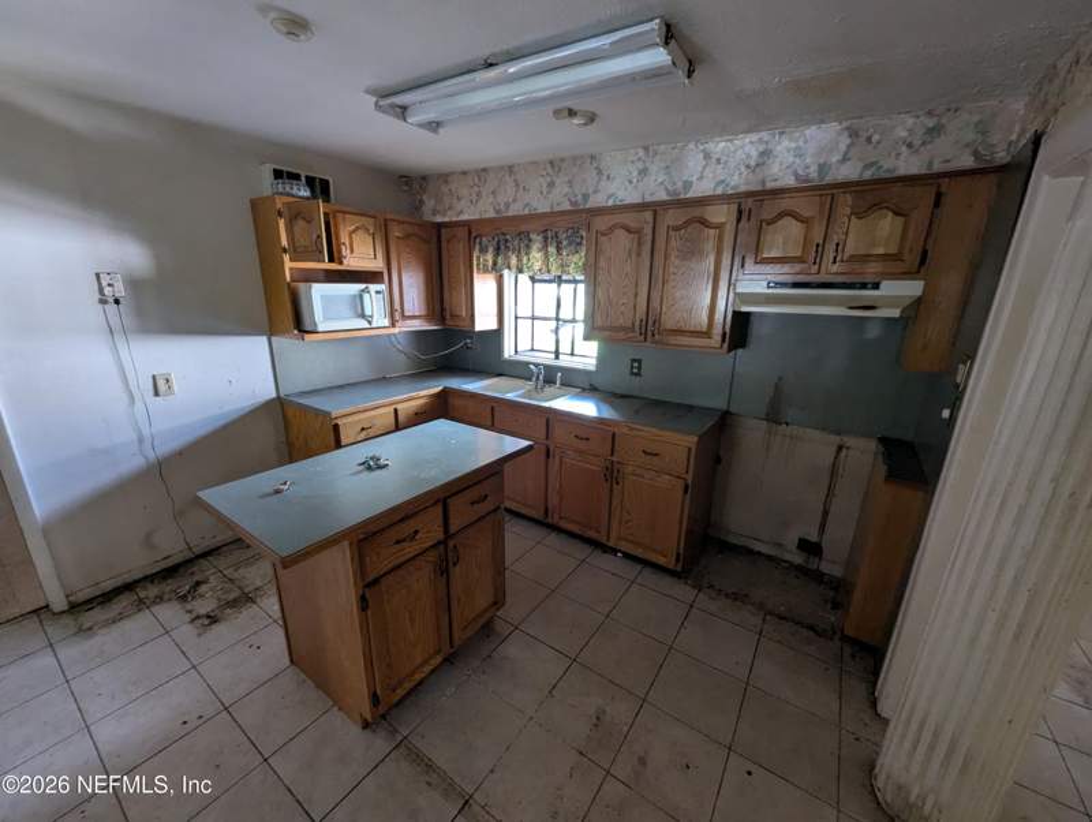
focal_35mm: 13
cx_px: 546
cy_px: 411
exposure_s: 1/23.8
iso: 221
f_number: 2.2
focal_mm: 1.95
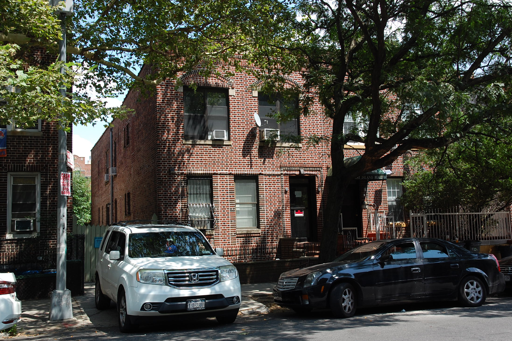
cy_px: 171
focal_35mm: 39
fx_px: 548
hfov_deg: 50.1
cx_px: 256
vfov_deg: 34.6
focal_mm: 25
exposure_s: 1/200
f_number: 7.1
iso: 200
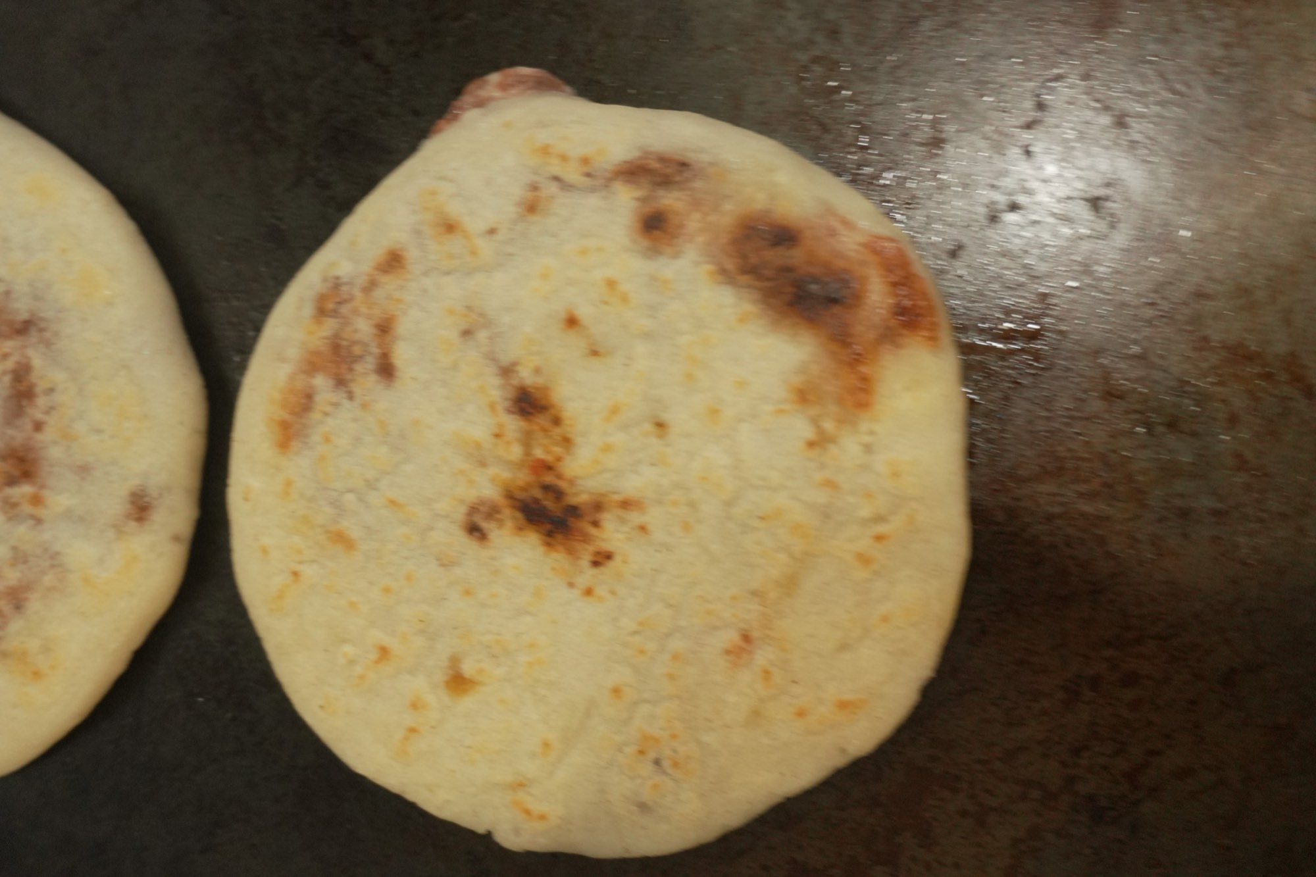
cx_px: 658
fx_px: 1480
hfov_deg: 47.9
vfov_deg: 33.0
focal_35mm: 40
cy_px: 438
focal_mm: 27
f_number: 4.5
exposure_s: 1/50
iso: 1600
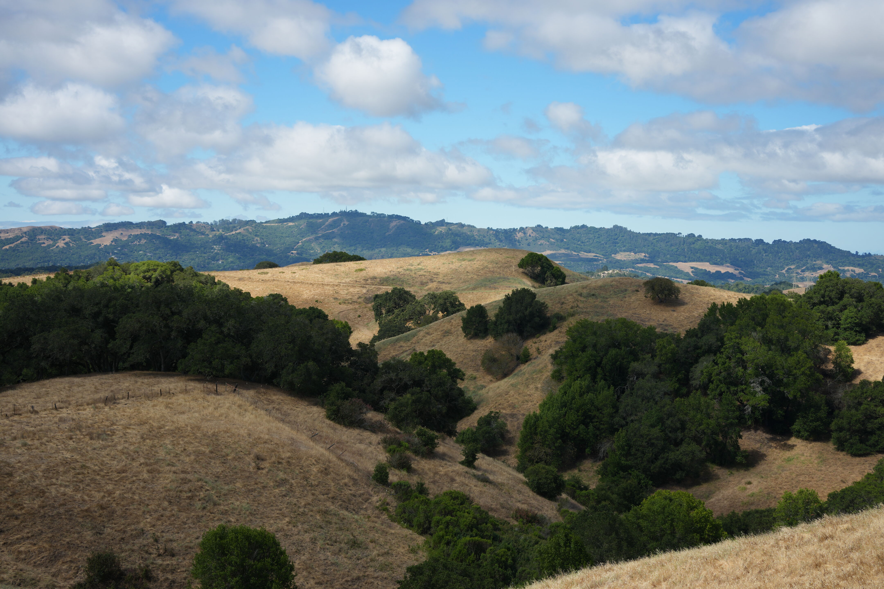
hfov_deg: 39.6
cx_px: 442
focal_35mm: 50
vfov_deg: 27.0
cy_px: 294
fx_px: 1228
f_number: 4.5
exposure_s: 1/1000
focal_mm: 50
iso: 160
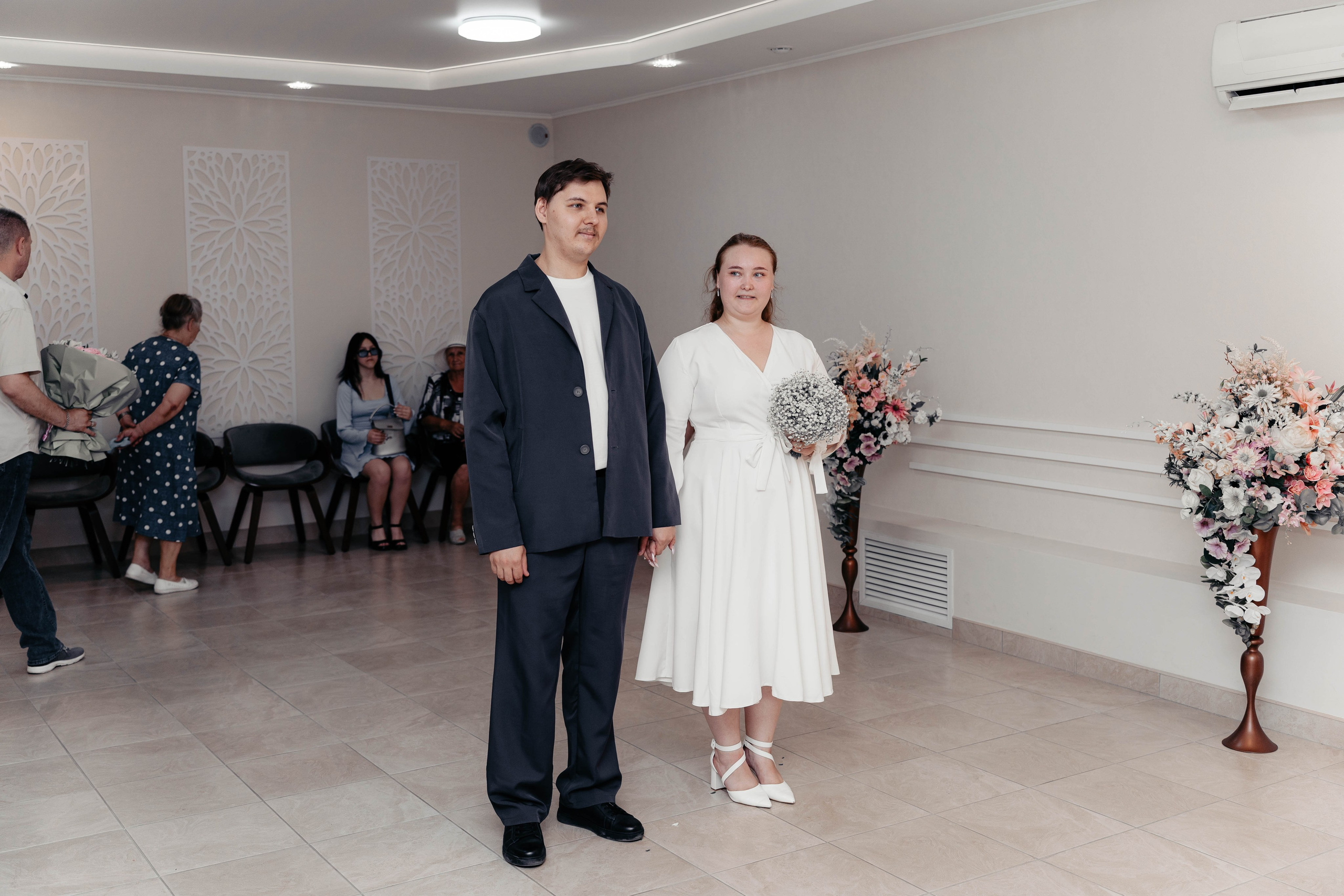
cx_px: 672
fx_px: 1344
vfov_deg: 36.9
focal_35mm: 36
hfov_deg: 53.1
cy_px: 448
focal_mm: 36
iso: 125
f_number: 3.2
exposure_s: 1/200
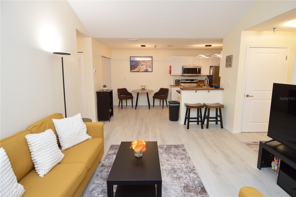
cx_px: 148
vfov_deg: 67.3
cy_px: 98
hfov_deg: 90.1
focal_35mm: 18
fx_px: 148
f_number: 4
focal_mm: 12
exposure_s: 1/60
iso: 400
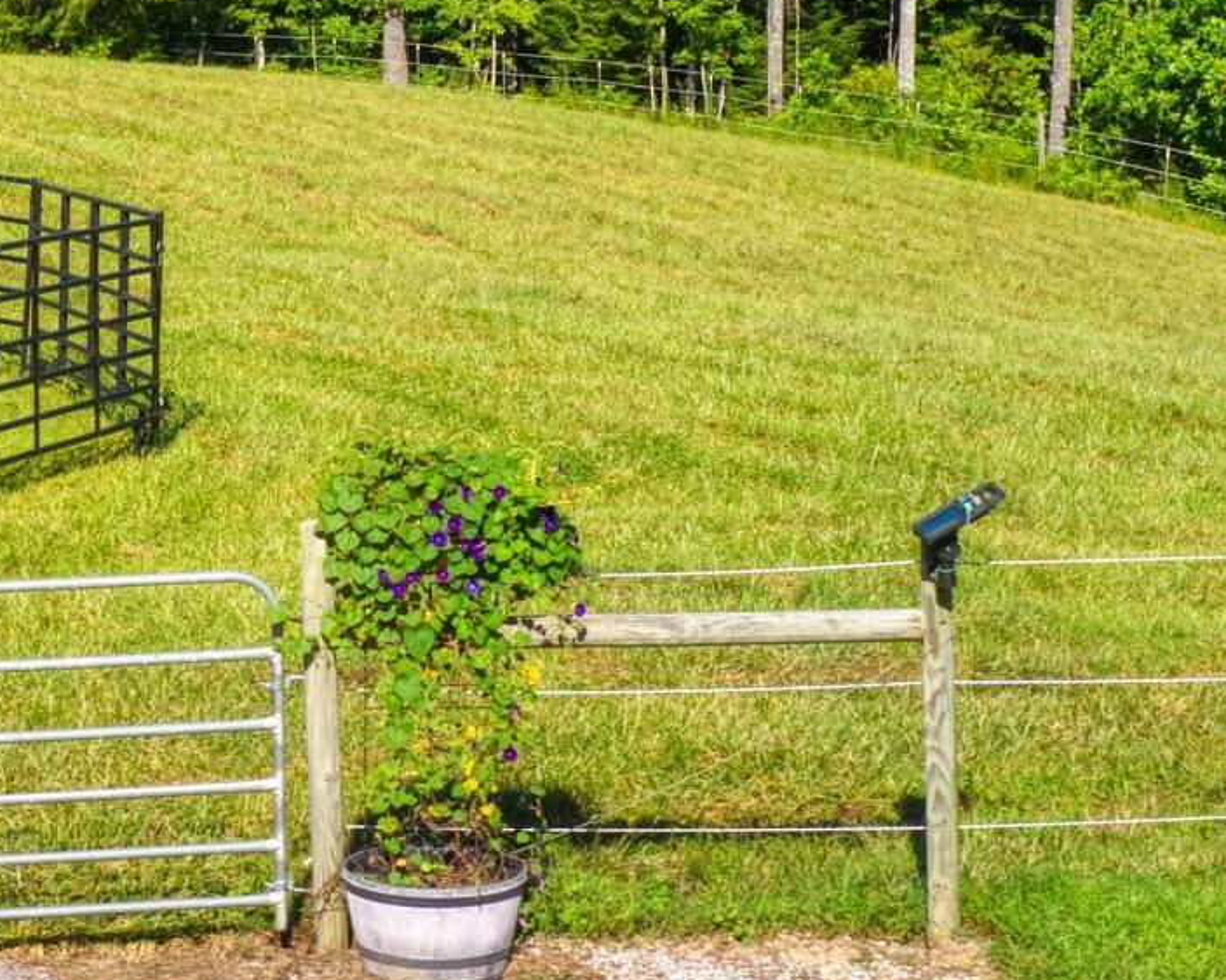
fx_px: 4063
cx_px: -19
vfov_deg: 13.7
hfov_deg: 16.8
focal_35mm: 112
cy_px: 125
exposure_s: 1/80
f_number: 5.6
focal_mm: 10.26
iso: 400
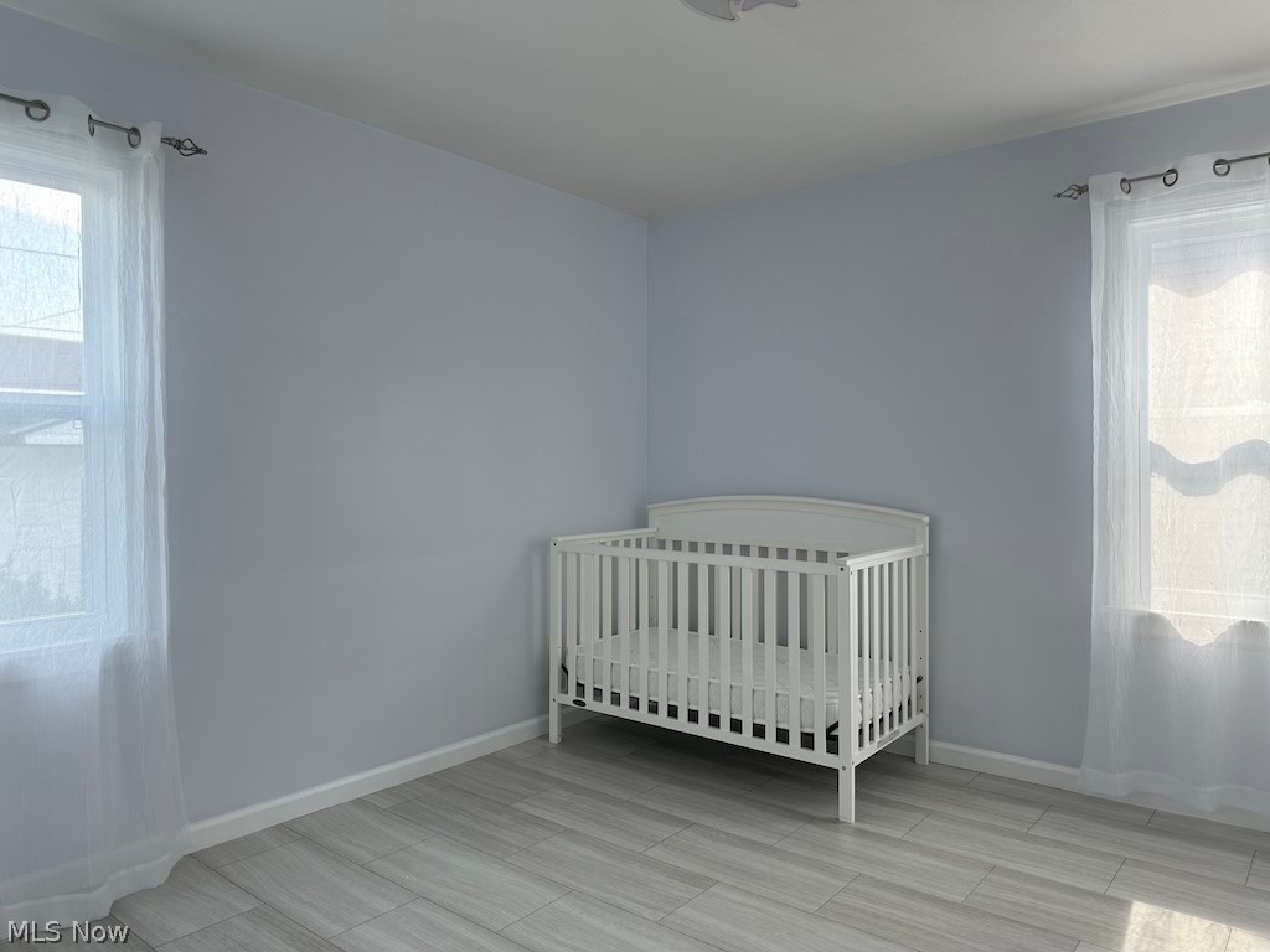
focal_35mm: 24
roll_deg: +0.8
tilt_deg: +0.0
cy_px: 476
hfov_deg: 71.6
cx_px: 635
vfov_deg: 56.8
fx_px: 881
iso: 100
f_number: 1.78
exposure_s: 1/166
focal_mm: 6.86
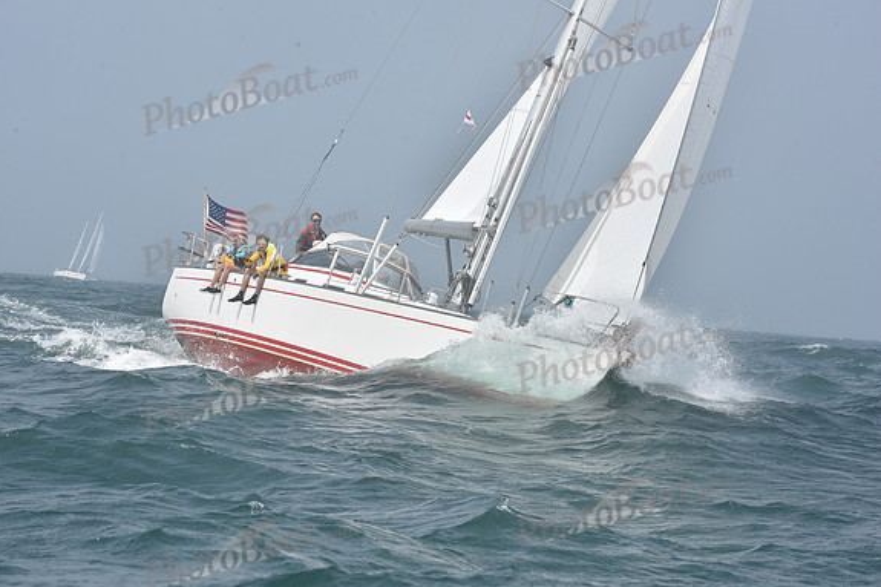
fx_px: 2764
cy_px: 295
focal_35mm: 113
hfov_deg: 18.1
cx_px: 438
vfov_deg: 12.1
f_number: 13
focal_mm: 112
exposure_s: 1/800
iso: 320
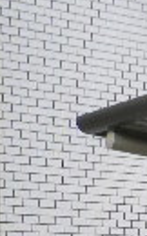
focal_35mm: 146
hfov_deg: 7.8
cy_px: 338
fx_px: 938
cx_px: 432
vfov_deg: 13.6
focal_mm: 5.05
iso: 80
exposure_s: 1/100
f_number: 3.5
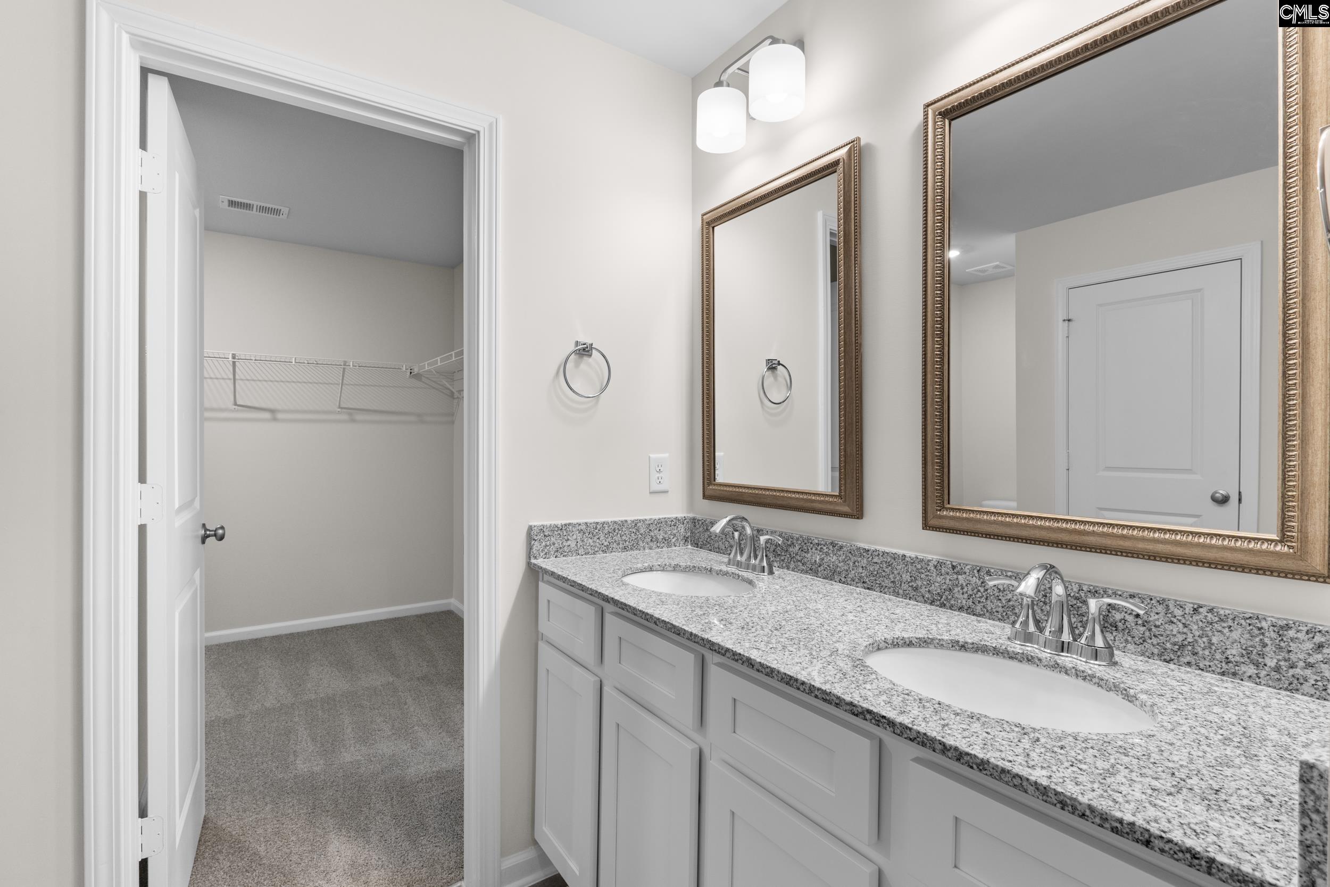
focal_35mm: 16
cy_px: 444
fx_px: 610
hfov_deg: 95.0
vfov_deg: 72.1
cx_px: 665
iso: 200
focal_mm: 11
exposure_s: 1/6
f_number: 6.3
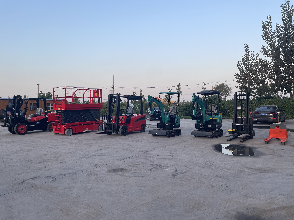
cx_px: 147
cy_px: 110
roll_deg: +0.9
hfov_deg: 67.3
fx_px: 221
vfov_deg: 53.1
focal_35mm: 26
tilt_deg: +0.7
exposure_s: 1/530
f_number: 1.6
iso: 32
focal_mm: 4.2
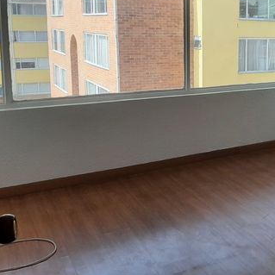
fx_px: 431
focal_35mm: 48
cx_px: 259
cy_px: 92
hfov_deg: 33.1
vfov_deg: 35.0
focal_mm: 3.93
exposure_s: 1/672
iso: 40
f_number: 1.7
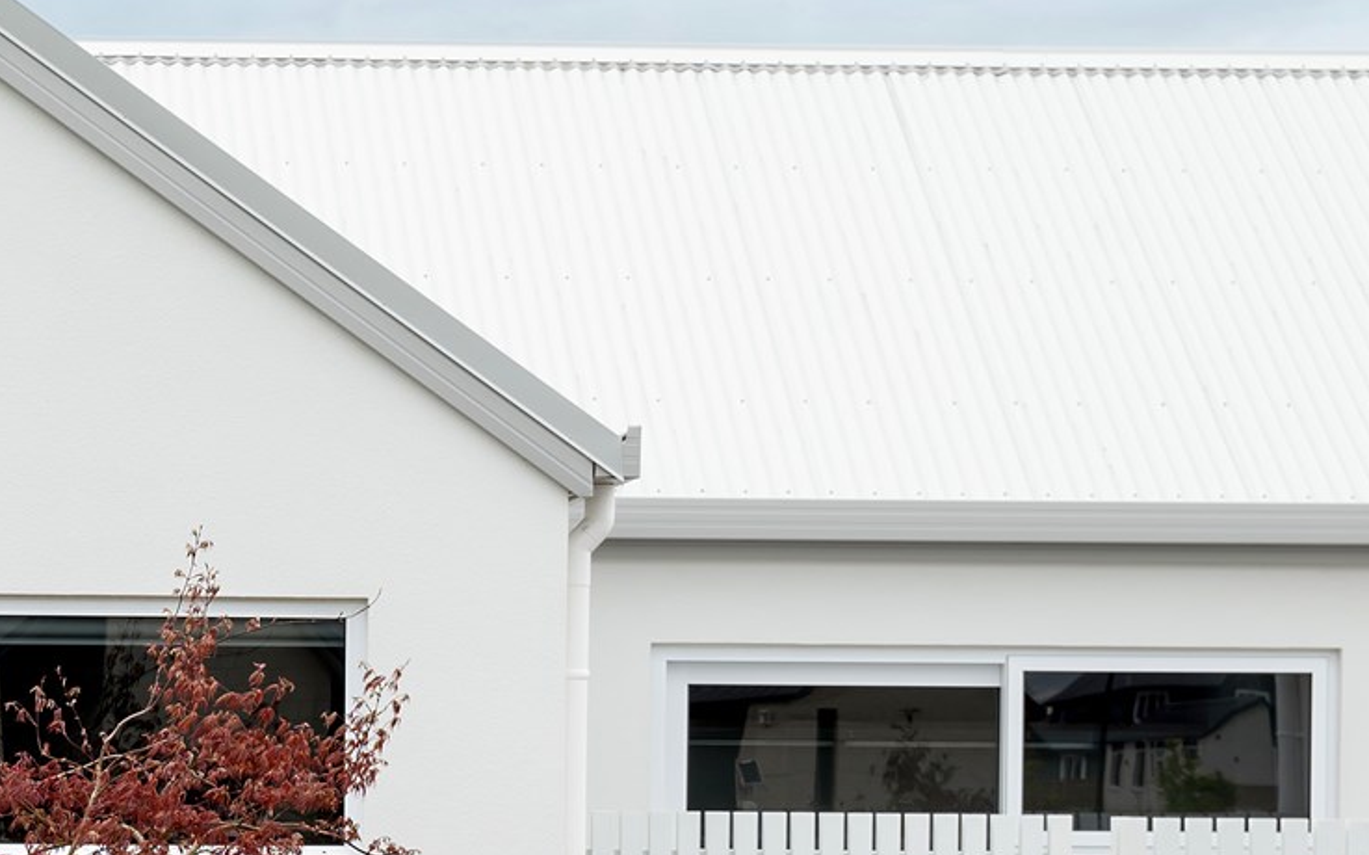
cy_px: 888
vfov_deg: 9.6
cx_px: -58
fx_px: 5072
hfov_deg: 15.1
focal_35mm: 136
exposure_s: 1/30
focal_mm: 35
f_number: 9
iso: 50
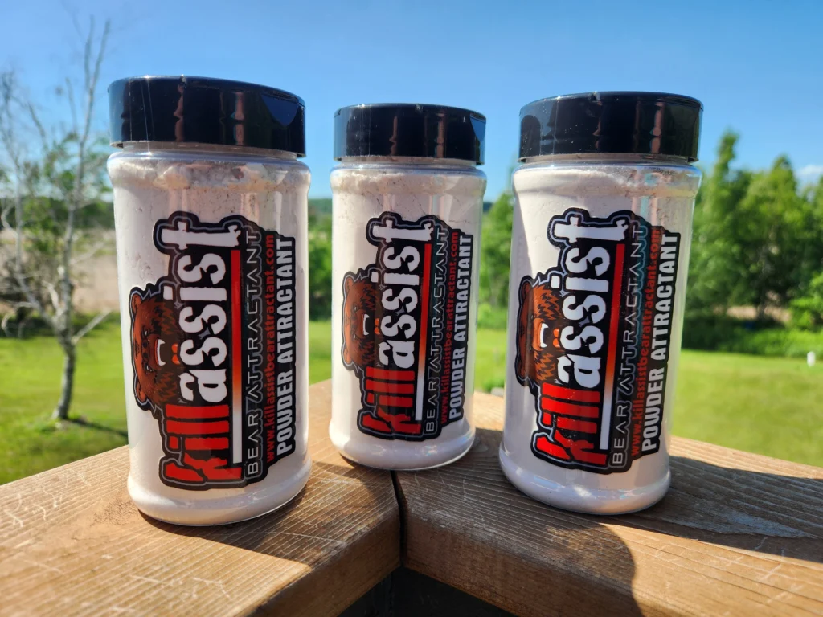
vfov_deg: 58.9
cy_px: 308
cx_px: 412
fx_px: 547
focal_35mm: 23
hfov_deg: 73.9
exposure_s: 1/978
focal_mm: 5.4
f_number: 1.8
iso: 20
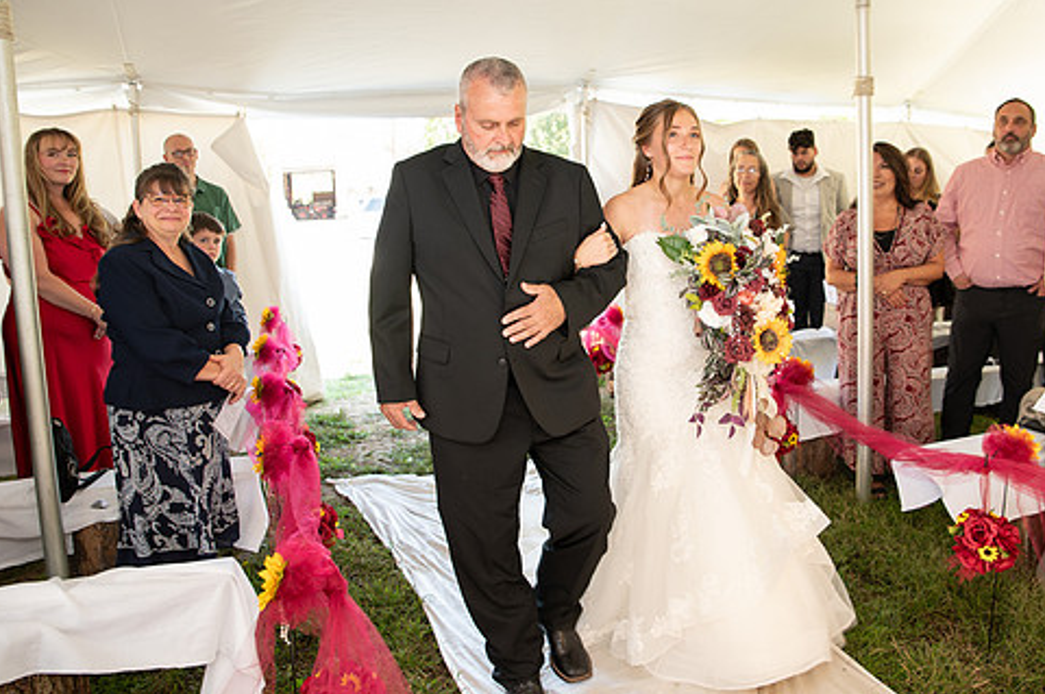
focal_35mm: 29
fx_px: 841
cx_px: 568
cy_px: 313
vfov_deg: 44.8
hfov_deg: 63.6
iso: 320
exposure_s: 1/100
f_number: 3.2
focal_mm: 24
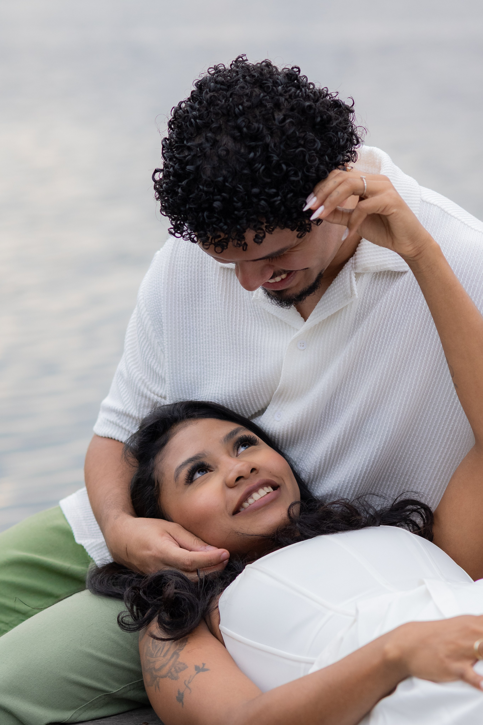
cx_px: 242
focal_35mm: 128
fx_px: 2566
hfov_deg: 10.8
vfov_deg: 16.1
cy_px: 362
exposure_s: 1/640
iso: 800
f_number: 3.5
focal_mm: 85
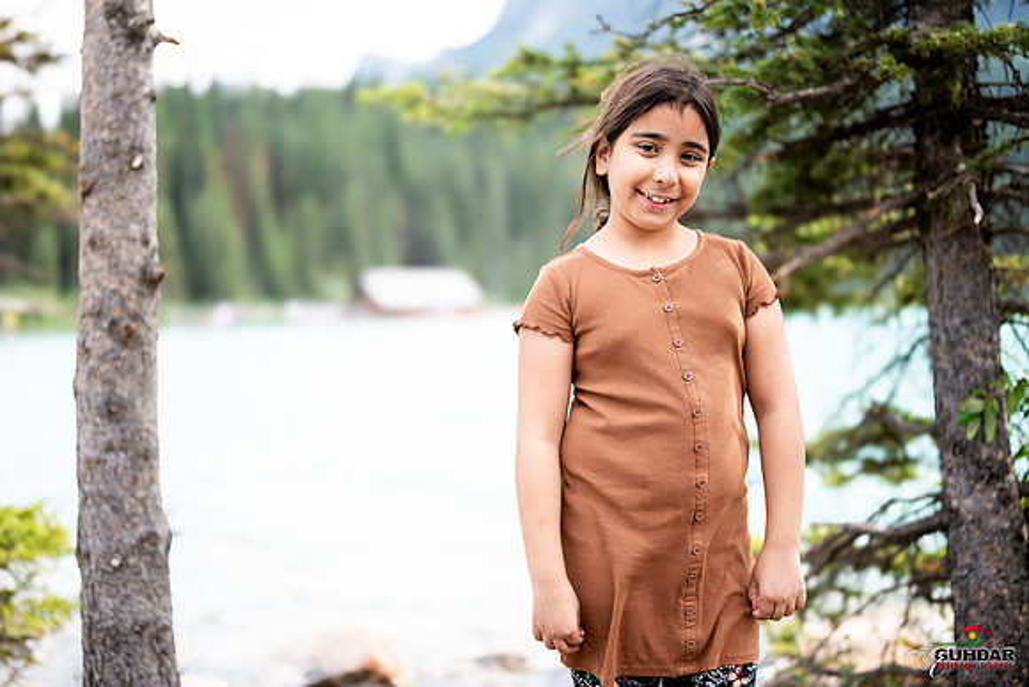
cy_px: 344
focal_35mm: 35
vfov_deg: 37.9
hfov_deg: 54.4
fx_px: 1001
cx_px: 514
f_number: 1.2
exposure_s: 1/3200
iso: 200
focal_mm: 35
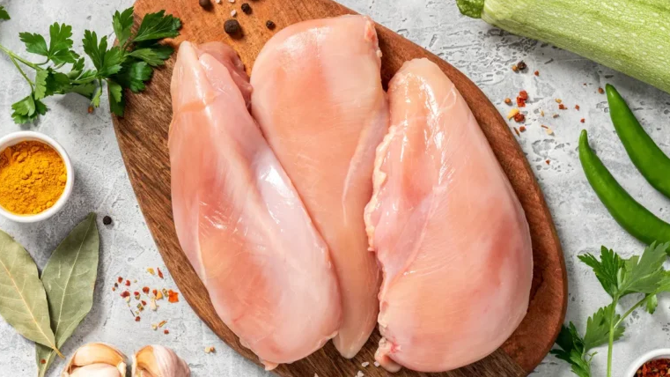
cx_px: 333
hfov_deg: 19.3
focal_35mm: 111
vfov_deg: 10.9
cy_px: 201
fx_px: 1972
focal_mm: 105
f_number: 11
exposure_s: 1/125
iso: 100
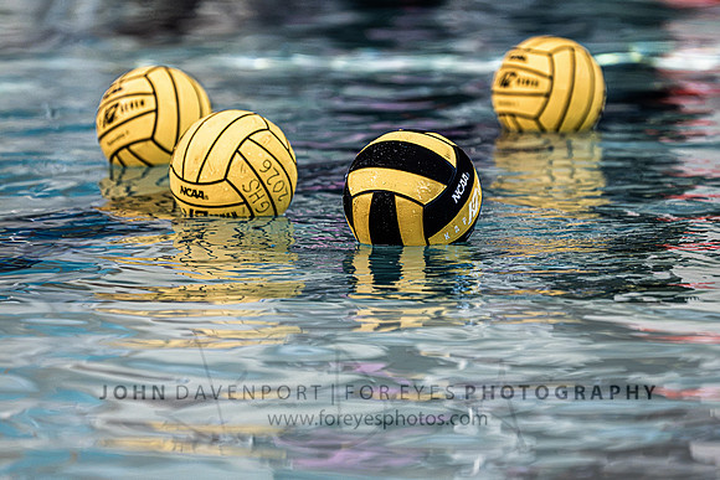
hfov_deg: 5.8
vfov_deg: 3.9
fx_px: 7113
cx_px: 413
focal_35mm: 356
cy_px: 234
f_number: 4
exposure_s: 1/1000
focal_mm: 280
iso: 5600
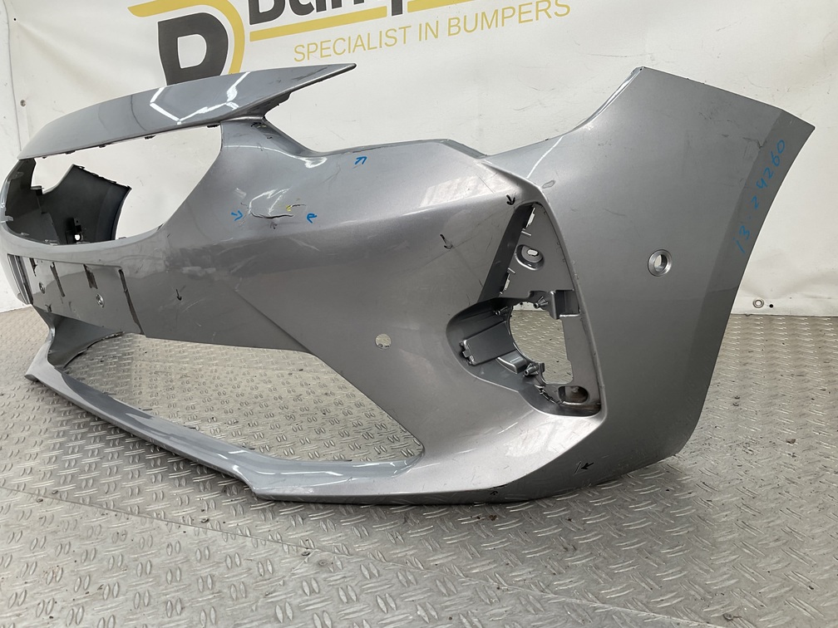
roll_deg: +2.9
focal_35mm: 29
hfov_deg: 61.7
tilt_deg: -13.4
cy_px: 314
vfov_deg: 48.2
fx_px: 702
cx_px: 419
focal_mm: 3
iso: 16
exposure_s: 1/122
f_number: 1.8
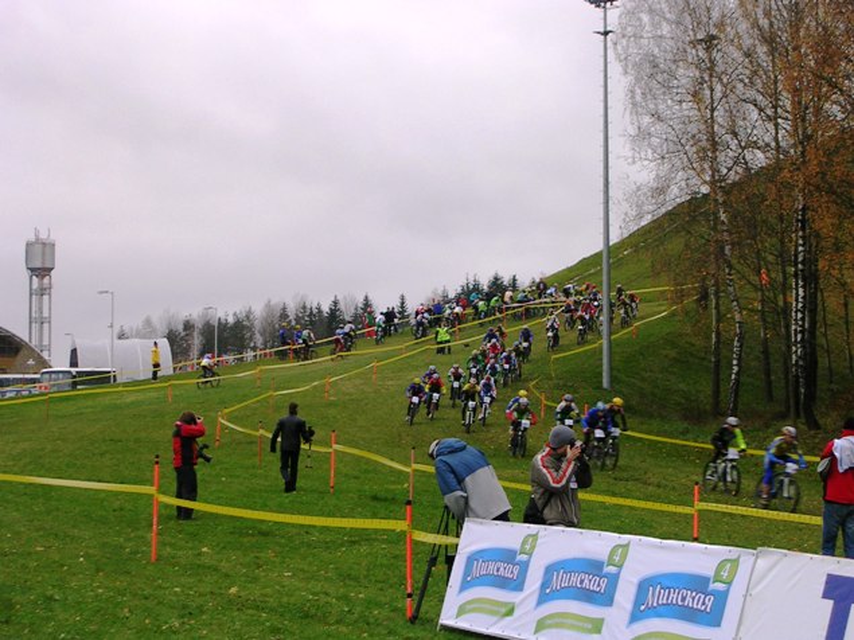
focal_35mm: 91
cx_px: 427
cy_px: 320
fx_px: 2245
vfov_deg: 16.2
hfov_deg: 21.5
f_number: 4.2
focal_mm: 13.7
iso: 50
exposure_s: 1/101
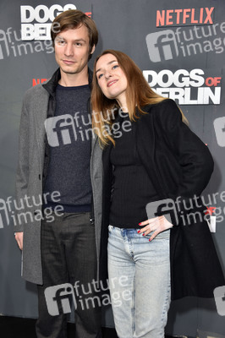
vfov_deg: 35.7
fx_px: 526
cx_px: 112
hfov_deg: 24.2
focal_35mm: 56
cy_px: 169
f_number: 5.6
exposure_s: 1/200
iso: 250
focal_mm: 56
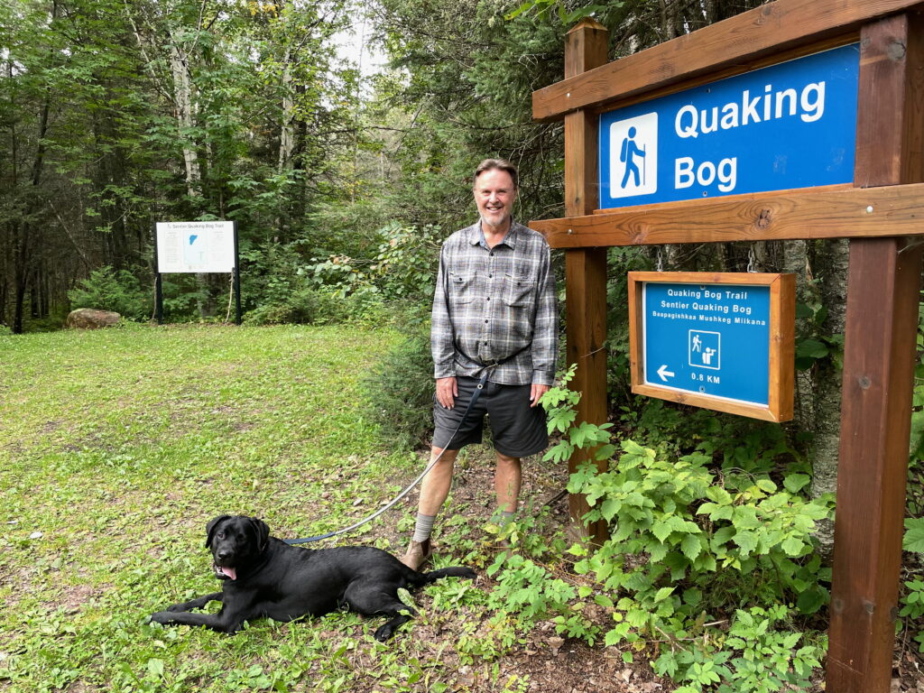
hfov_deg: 67.3
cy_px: 346
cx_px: 462
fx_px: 694
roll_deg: +1.2
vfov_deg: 53.1
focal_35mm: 26
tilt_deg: -6.4
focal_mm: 4.2
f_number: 1.6
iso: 100
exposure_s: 1/121
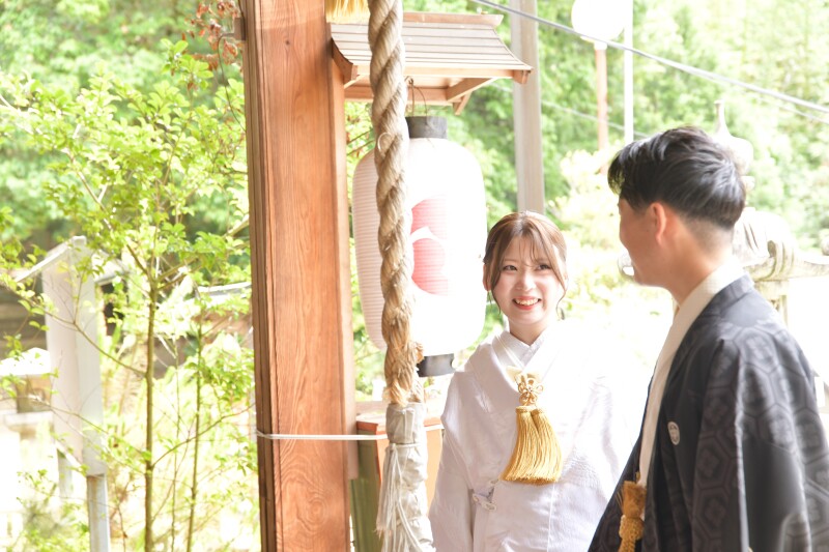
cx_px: 414
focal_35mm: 66
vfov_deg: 20.6
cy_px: 276
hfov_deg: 30.5
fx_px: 1519
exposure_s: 1/200
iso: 1000
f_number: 4.5
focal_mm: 66
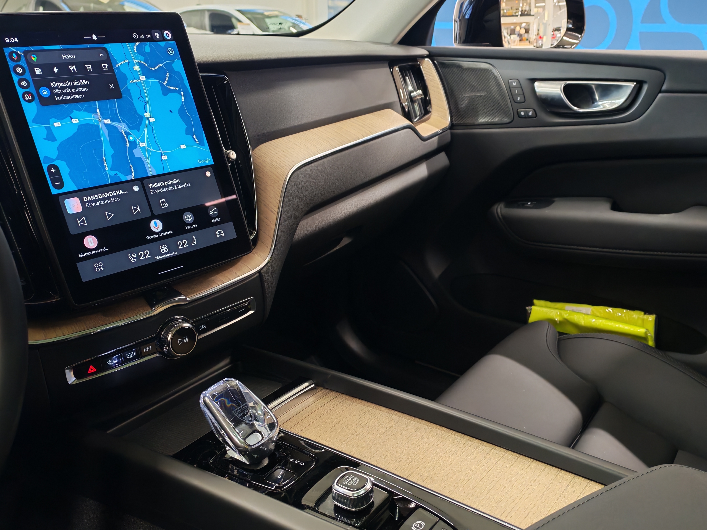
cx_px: 364
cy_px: 273
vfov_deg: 42.9
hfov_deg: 55.3
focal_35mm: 33
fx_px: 674
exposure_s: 1/50
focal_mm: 6.12
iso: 1000
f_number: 1.9
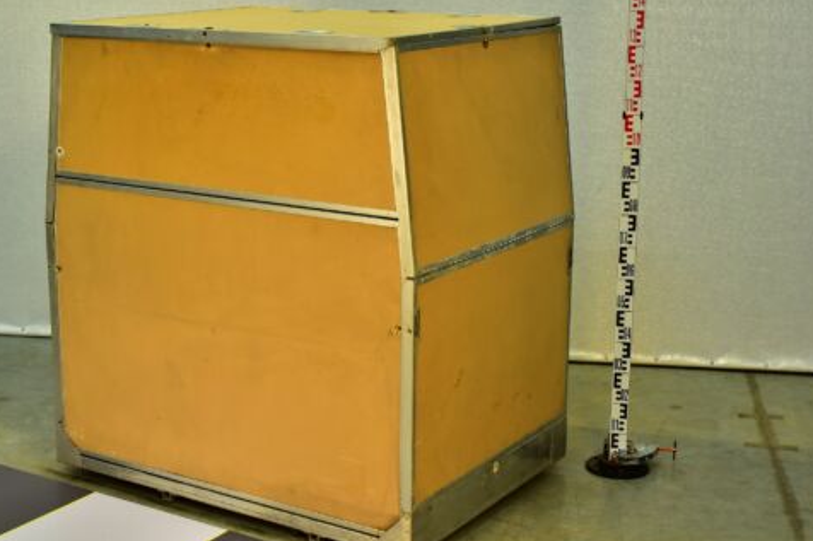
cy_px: 270
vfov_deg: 21.6
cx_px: 311
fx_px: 1422
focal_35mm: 63
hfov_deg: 31.8
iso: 500
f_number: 16
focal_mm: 50
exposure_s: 1/13
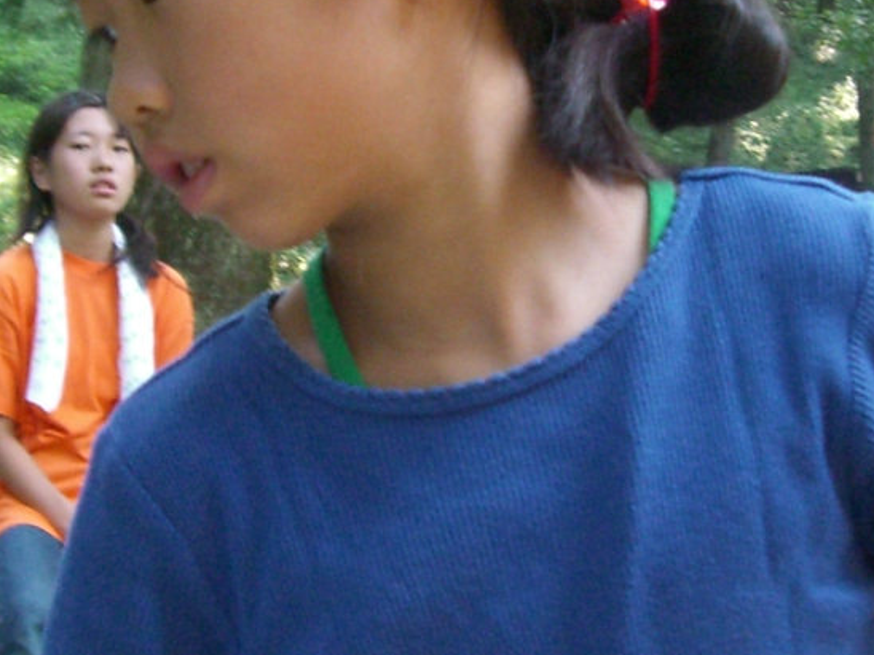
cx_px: 574
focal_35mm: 111
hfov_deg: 17.7
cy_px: 284
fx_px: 2803
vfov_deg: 13.3
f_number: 2.7
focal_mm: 6.2
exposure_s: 1/80
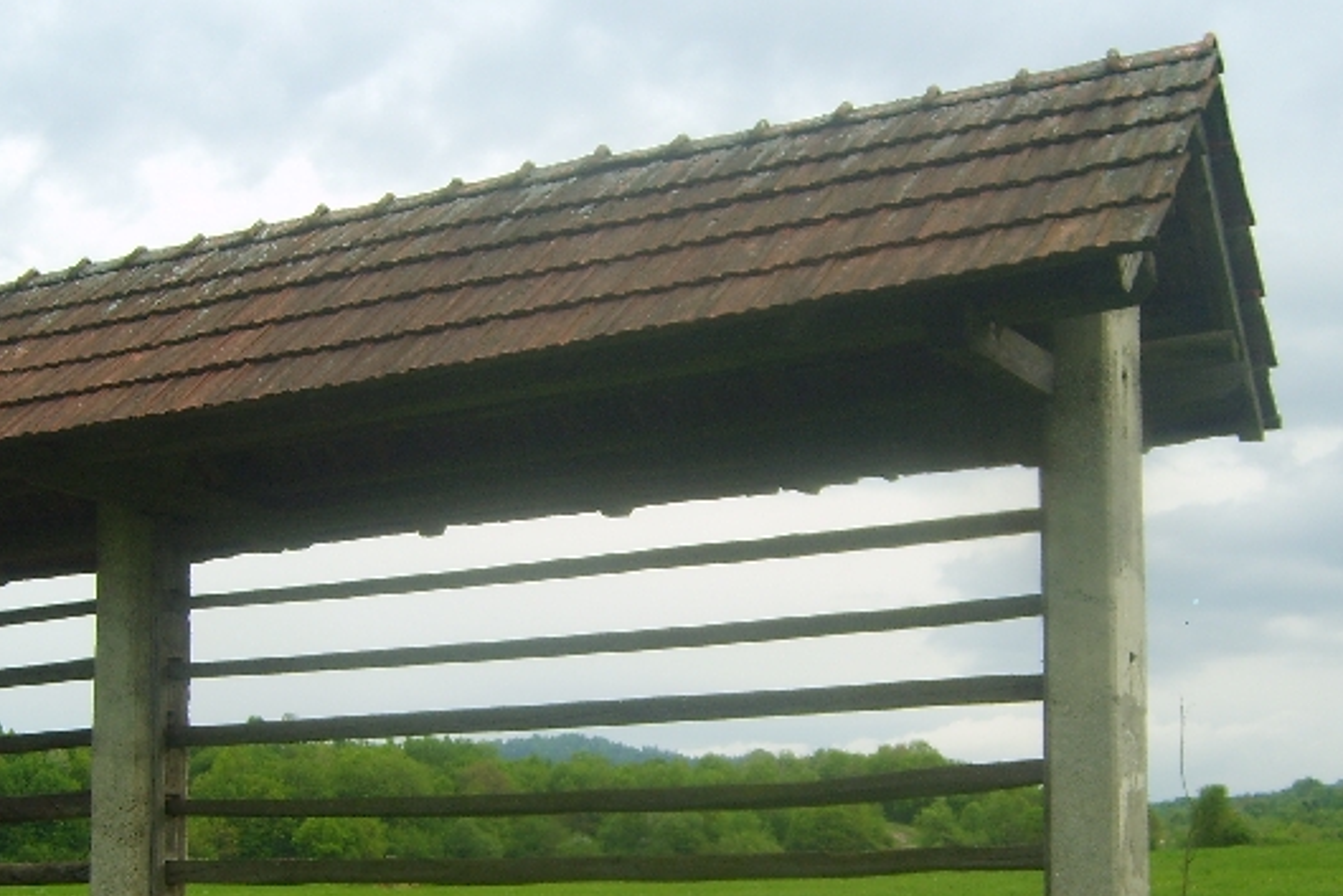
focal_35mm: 55
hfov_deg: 36.2
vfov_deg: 24.5
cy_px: 604
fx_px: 2052
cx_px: 642
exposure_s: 1/125
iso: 50
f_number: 2.8
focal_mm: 5.8
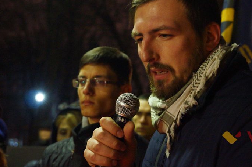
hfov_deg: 22.9
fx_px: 620
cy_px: 63
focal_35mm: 89
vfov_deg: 15.4
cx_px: 163
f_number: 4.5
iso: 3200
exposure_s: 1/10
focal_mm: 45
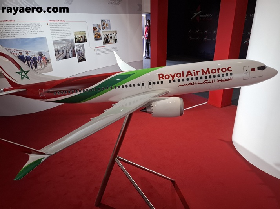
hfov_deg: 73.9
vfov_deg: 58.9
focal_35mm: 23
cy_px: 104
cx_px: 140
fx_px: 186
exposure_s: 1/100
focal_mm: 5.54
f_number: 1.8
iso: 200
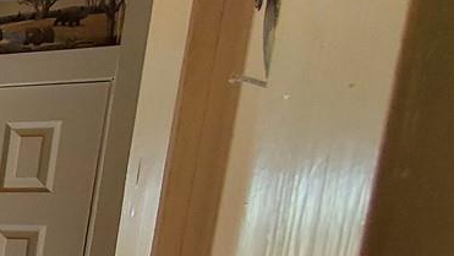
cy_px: 344
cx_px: -472
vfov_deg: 18.2
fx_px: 735
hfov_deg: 18.8
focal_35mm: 61
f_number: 2.2
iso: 50
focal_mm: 1.8
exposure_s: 1/59
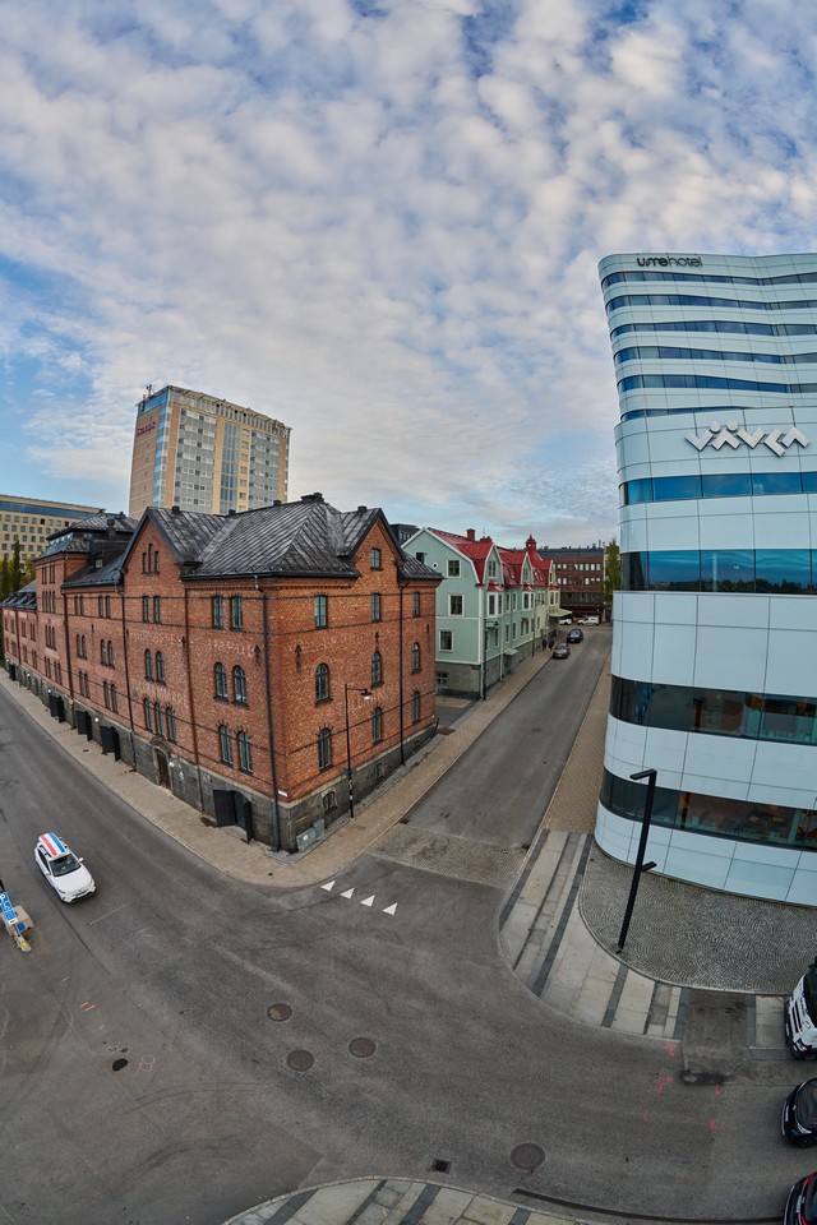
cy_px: 612
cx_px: 408
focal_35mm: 14
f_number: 3.5
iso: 400
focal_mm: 14
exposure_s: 1/2000
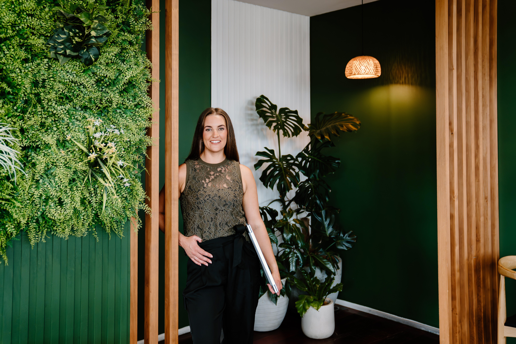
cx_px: 258
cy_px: 172
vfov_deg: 36.9
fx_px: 516
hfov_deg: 53.1
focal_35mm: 36
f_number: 2.8
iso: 1250
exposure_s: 1/250
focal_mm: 36
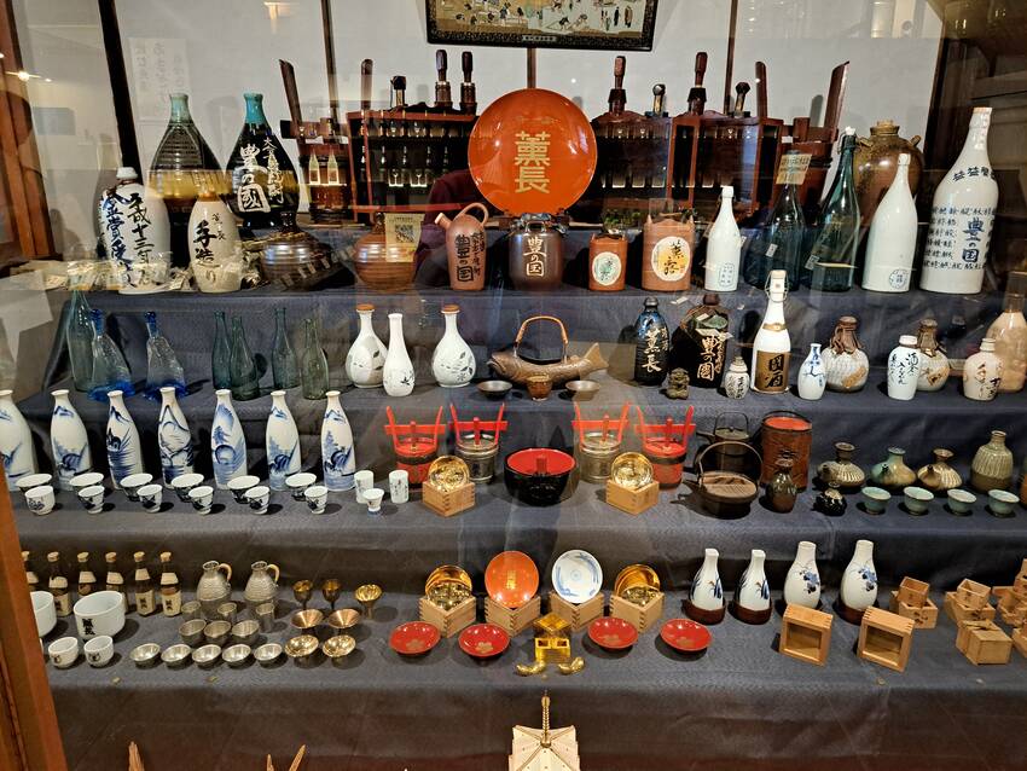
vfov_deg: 56.8
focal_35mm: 24
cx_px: 514
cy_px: 386
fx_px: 712
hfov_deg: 71.6
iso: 400
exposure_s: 1/33
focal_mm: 5.23
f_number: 1.8
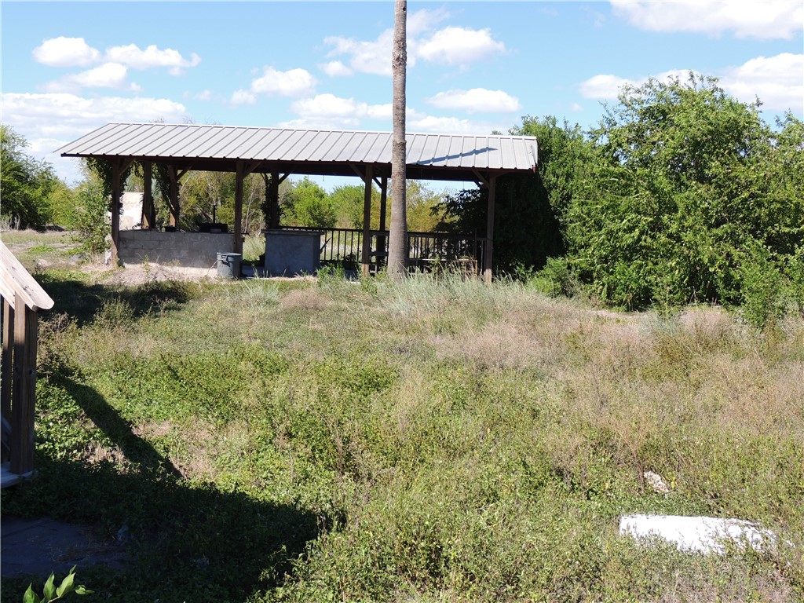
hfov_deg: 46.8
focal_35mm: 40
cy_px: 302
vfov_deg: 36.0
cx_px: 402
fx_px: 929
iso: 100
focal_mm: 7.1
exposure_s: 1/640
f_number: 3.3
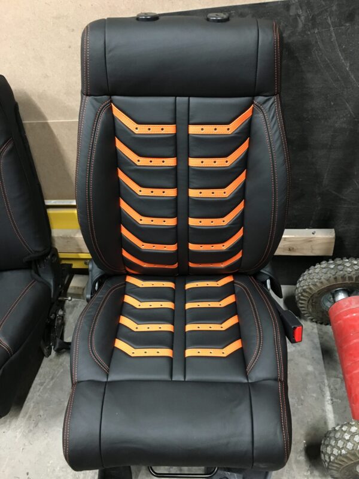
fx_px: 401
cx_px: 180
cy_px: 240
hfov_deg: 48.2
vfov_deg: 61.7
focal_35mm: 29
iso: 200
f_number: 2.2
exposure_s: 1/15
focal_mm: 4.15
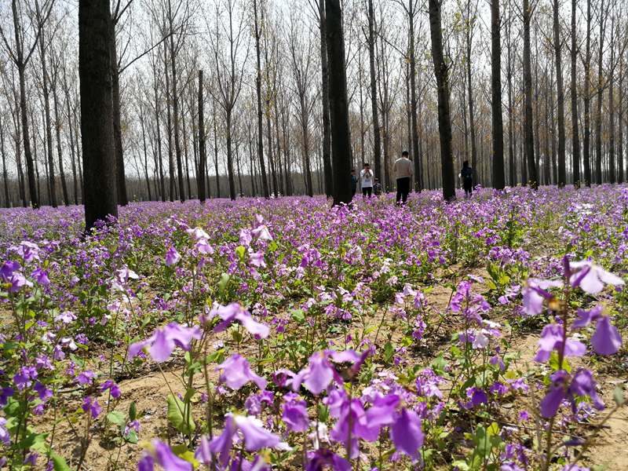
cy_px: 236
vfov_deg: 51.4
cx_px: 314
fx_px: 490
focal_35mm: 27
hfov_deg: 65.3
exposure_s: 1/1073
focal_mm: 3.95
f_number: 2.2
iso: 50
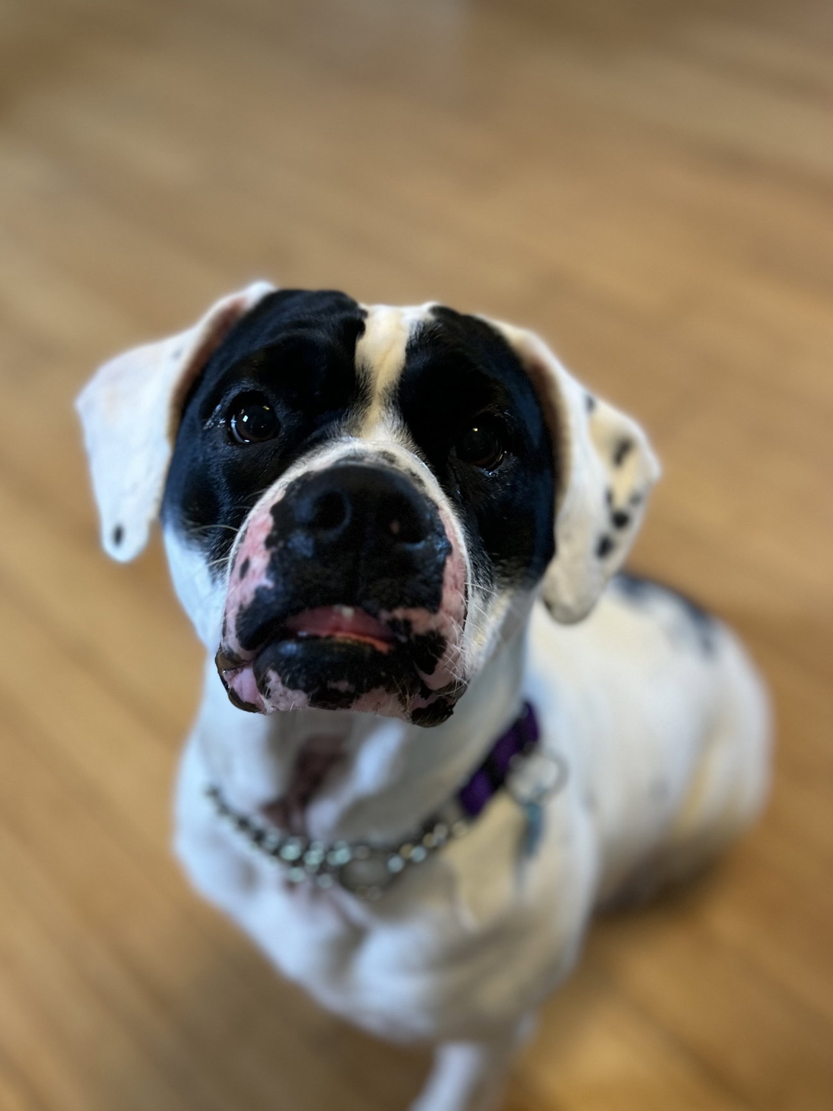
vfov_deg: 56.3
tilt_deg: -51.2
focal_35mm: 32
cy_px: 676
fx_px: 1027
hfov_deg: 44.1
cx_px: 370
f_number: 1.5
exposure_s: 1/60
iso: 250
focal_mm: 5.7
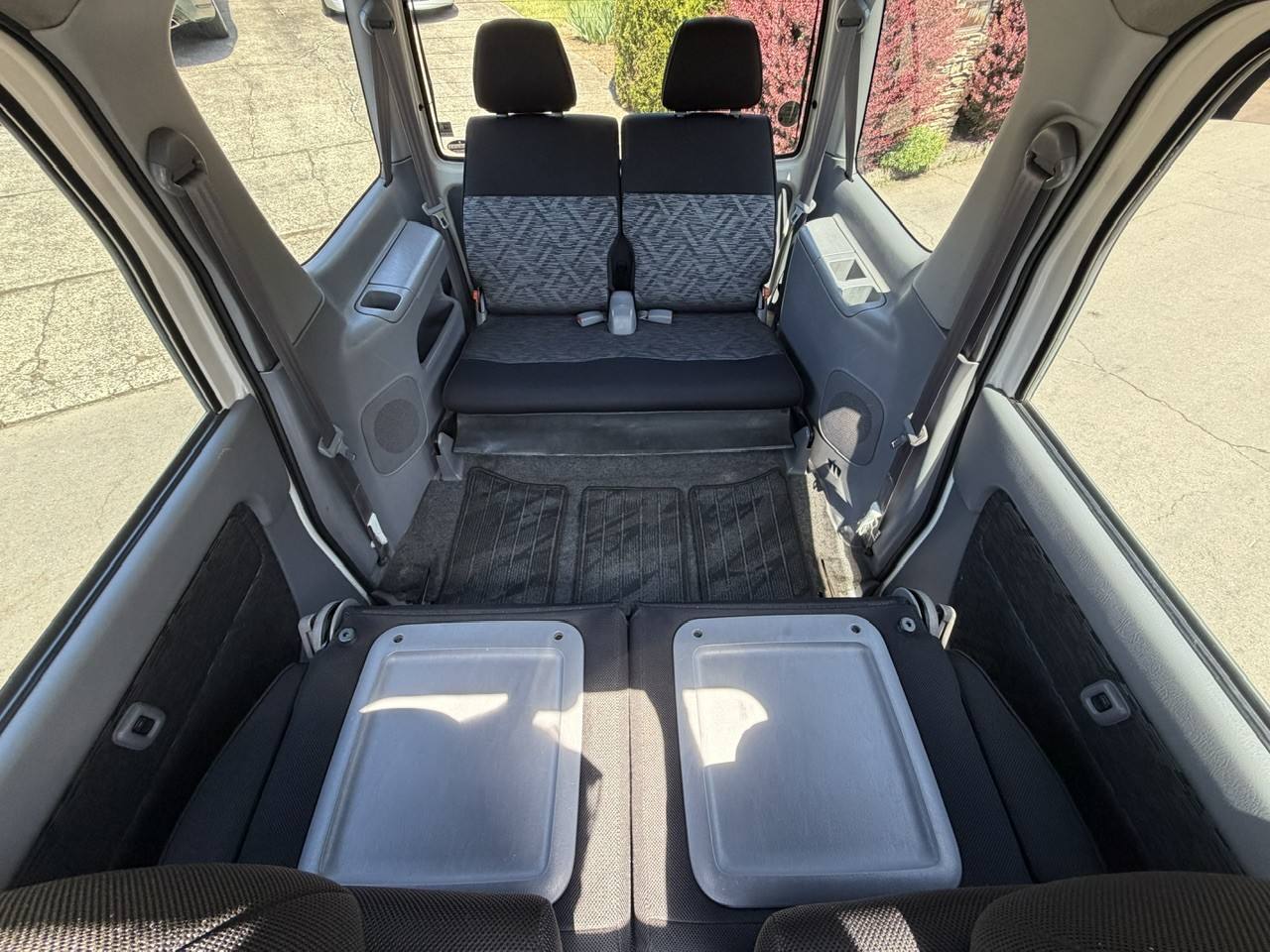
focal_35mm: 14
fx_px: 514
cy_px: 476
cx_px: 635
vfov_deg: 85.7
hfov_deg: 102.1
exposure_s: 1/121
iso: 200
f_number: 2.2
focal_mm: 2.22
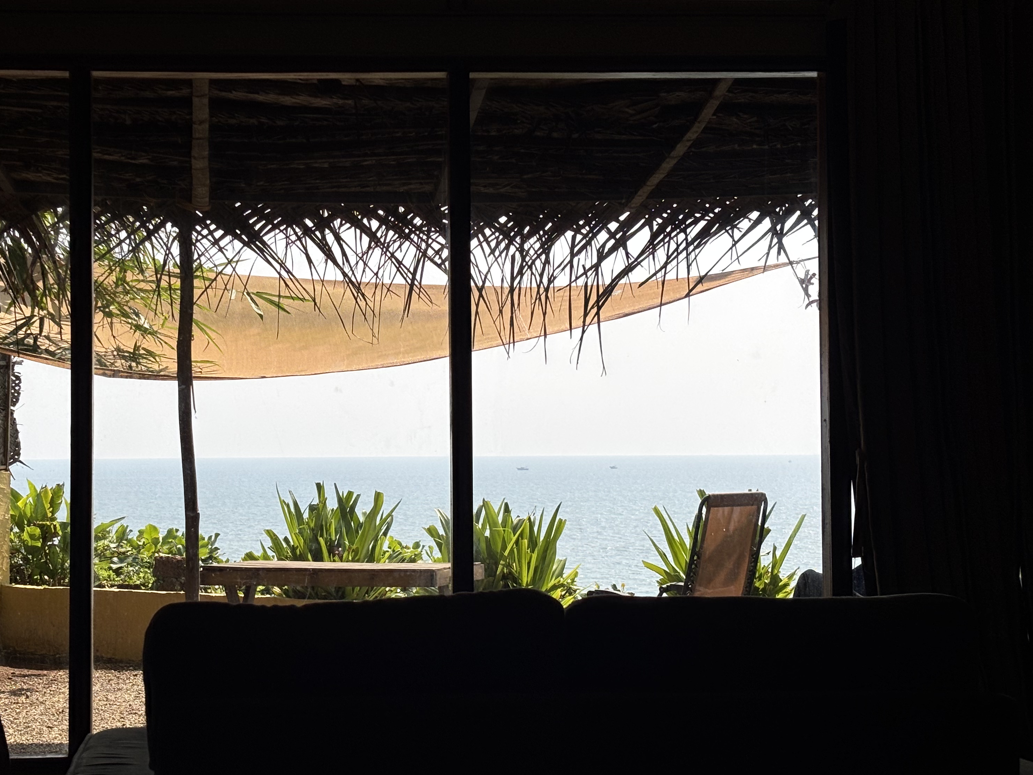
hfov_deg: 27.3
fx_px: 2119
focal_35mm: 71
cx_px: 363
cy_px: 388
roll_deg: +0.5
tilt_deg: +2.0
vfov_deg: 20.7
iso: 40
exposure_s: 1/5348
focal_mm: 5.96
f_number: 1.6
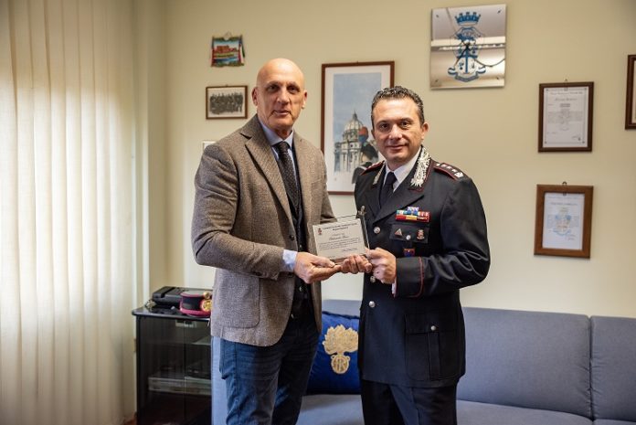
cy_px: 212
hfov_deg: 48.4
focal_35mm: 40
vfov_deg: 33.4
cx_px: 318
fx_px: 707
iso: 500
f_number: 3.2
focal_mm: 40
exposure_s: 1/100
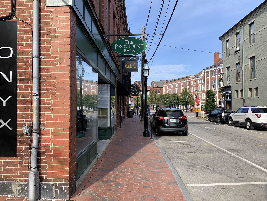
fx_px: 201
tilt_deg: +0.3
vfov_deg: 53.1
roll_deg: +0.6
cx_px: 134
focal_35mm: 26
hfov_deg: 67.3
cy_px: 100
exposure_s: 1/1163
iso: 25
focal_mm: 4.25
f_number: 1.8
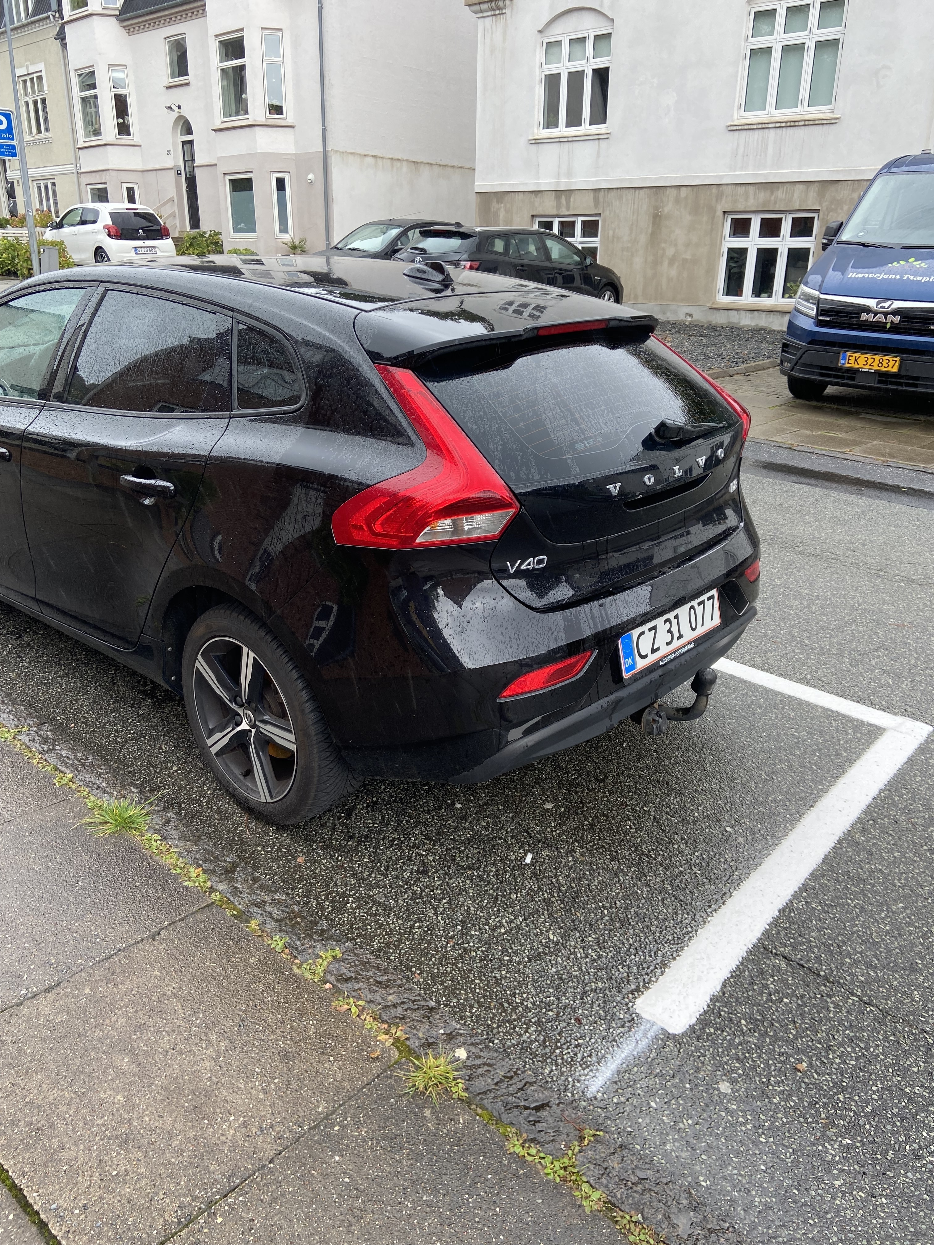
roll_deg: +1.3
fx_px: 935
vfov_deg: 67.3
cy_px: 622
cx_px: 467
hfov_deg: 53.1
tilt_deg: -20.2
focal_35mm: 26
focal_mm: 4.25
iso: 32
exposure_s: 1/180
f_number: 1.8
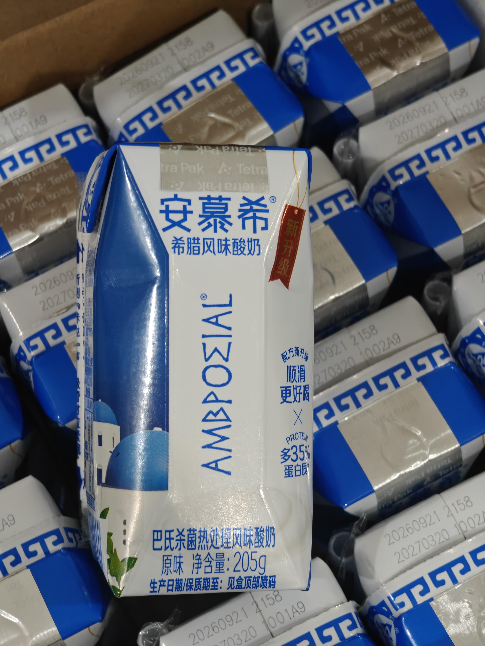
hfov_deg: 21.0
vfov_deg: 27.8
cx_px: 242
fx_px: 1308
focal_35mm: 70
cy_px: 323
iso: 1250
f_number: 2.6
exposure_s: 1/50
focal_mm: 13.3
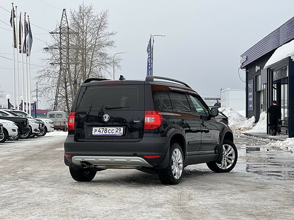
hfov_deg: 25.4
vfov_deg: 19.1
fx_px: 653
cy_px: 110
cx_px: 147
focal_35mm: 77
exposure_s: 1/121
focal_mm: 9
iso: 32
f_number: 2.8
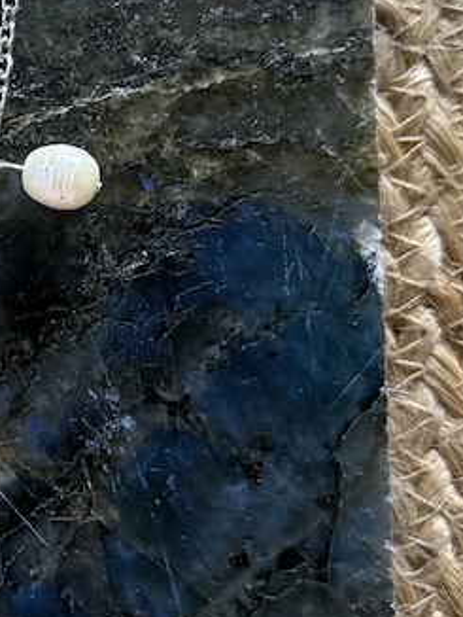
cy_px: 189
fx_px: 1888
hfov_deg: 13.1
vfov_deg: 18.5
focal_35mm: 106
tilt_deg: -85.9
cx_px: -249
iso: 320
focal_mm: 6.76
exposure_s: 1/50
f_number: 1.78
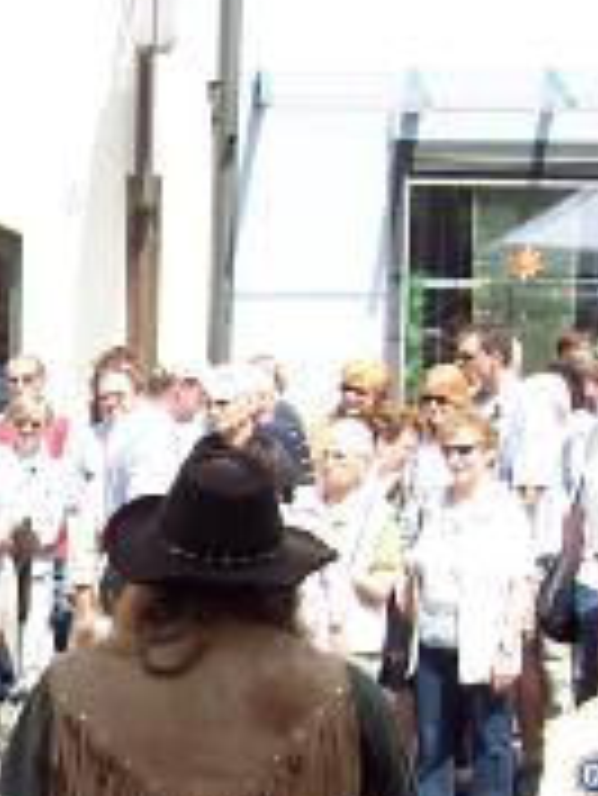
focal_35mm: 110
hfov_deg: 13.0
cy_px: 693
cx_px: -178
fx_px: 2531
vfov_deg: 17.6
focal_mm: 8
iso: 100
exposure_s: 1/350
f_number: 3.4
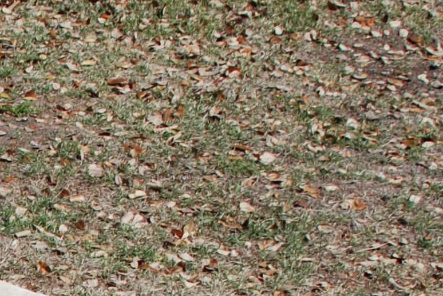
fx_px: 1848
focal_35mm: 150
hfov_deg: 12.7
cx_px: -296
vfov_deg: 8.9
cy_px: 489
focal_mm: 20
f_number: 8
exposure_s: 1/250
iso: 100
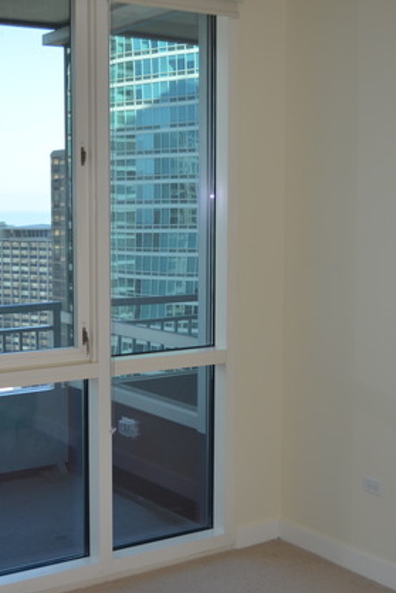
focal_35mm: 55
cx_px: 122
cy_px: 299
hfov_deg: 24.5
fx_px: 907
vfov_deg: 36.2
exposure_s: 1/125
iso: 200
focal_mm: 24
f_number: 4
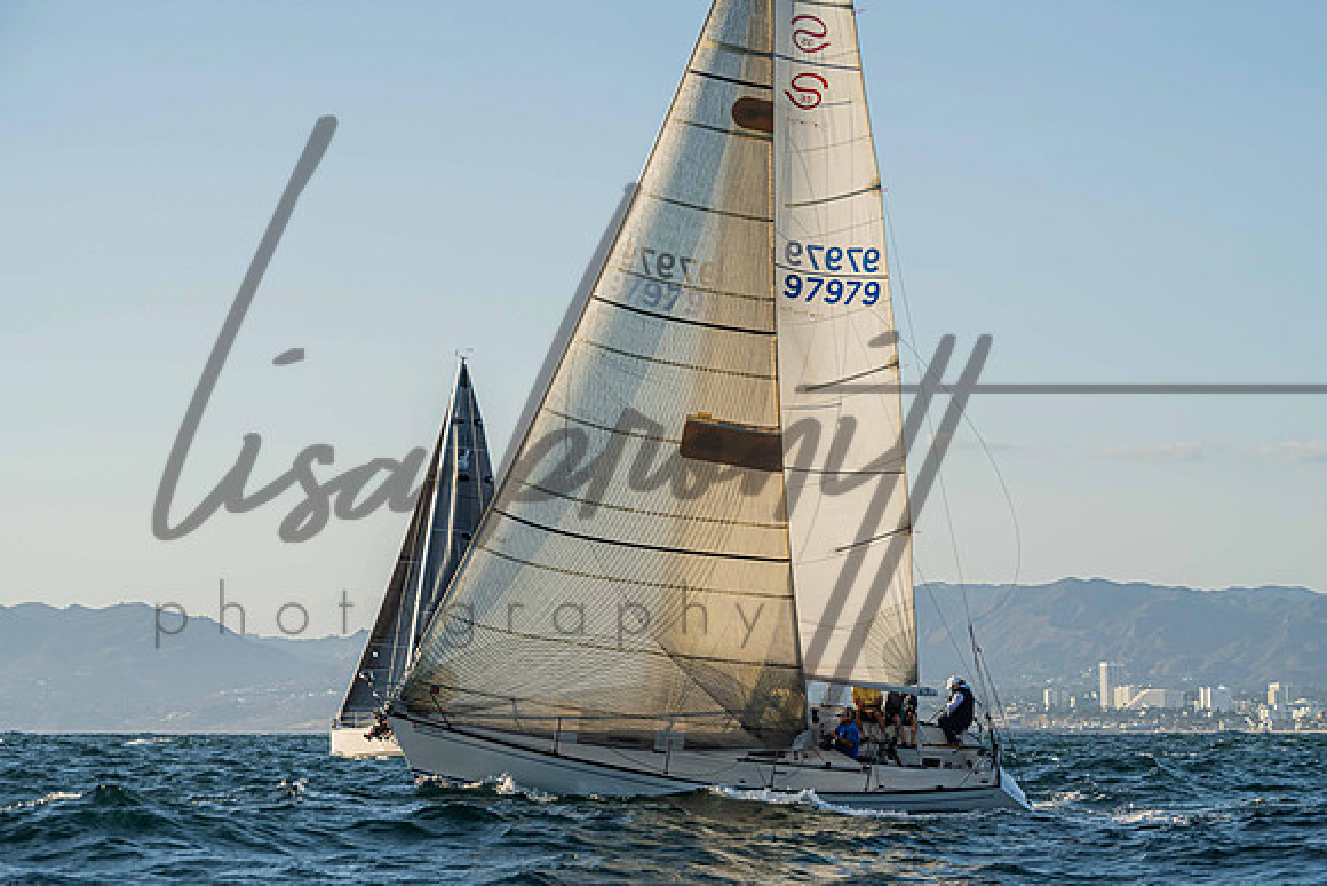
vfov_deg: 12.8
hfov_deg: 19.0
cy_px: 516
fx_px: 3958
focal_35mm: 107
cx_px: 796
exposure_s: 1/2000
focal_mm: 89
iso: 400
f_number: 8
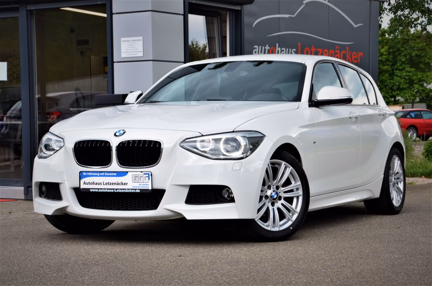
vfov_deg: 17.4
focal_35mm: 78
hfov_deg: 26.0
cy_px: 143
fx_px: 934
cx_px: 216
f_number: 10
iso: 250
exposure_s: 1/60
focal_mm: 52
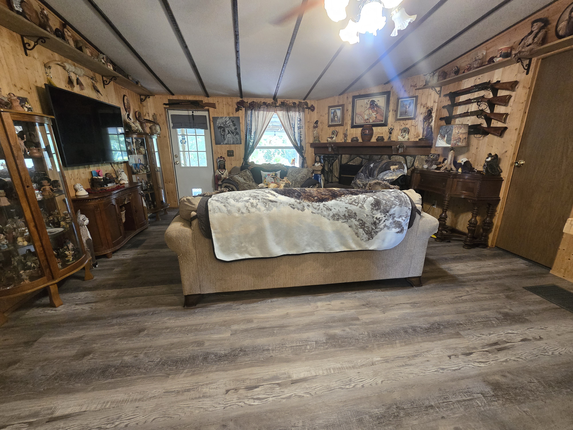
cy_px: 215
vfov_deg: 89.9
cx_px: 286
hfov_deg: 106.2
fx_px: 215
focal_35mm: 13
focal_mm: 2.2
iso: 640
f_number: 2.2
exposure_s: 1/60
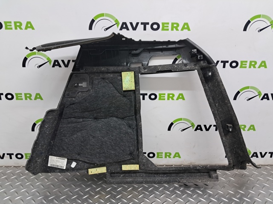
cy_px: 102
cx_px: 136
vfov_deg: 51.3
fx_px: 213
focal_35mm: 27
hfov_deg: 65.4
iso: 125
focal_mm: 4
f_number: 1.8
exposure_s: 1/50
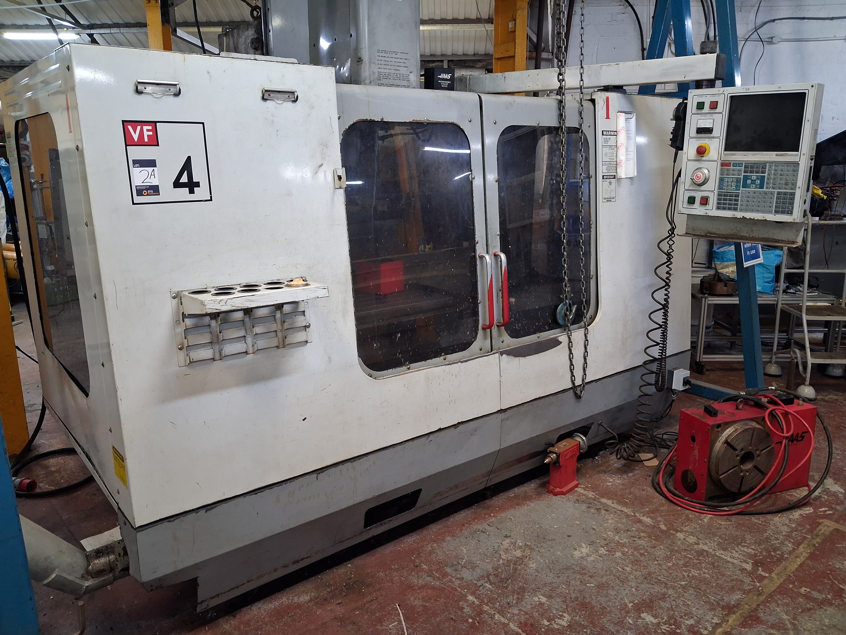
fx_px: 660
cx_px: 423
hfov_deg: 65.3
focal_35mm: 27
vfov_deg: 51.4
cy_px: 318
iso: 500
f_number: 1.8
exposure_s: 1/30
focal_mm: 4
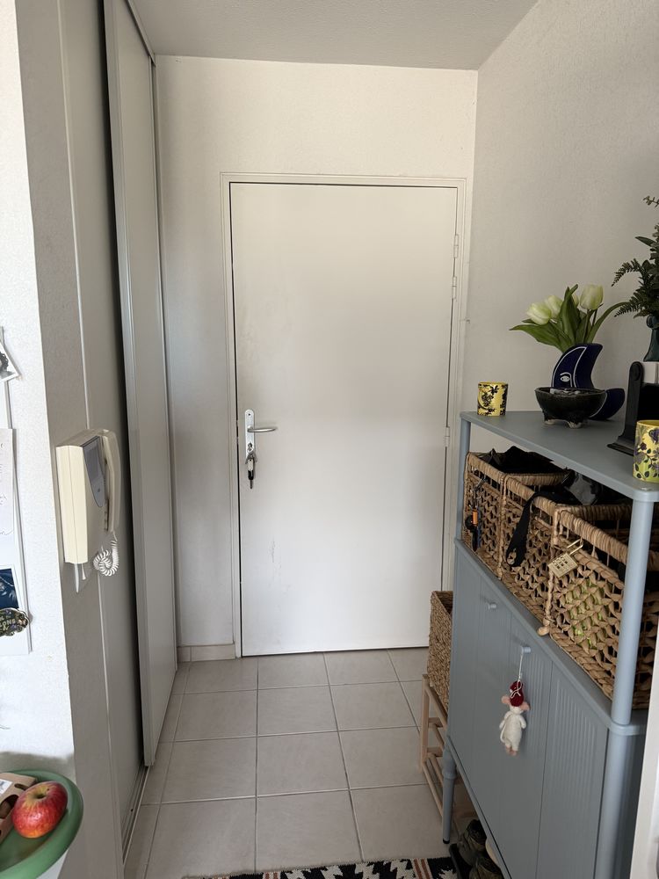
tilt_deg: -10.7
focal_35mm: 24
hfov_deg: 56.8
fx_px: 609
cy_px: 440
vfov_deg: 71.6
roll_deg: +0.0
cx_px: 330
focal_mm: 6.76
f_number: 1.78
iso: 250
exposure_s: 1/60
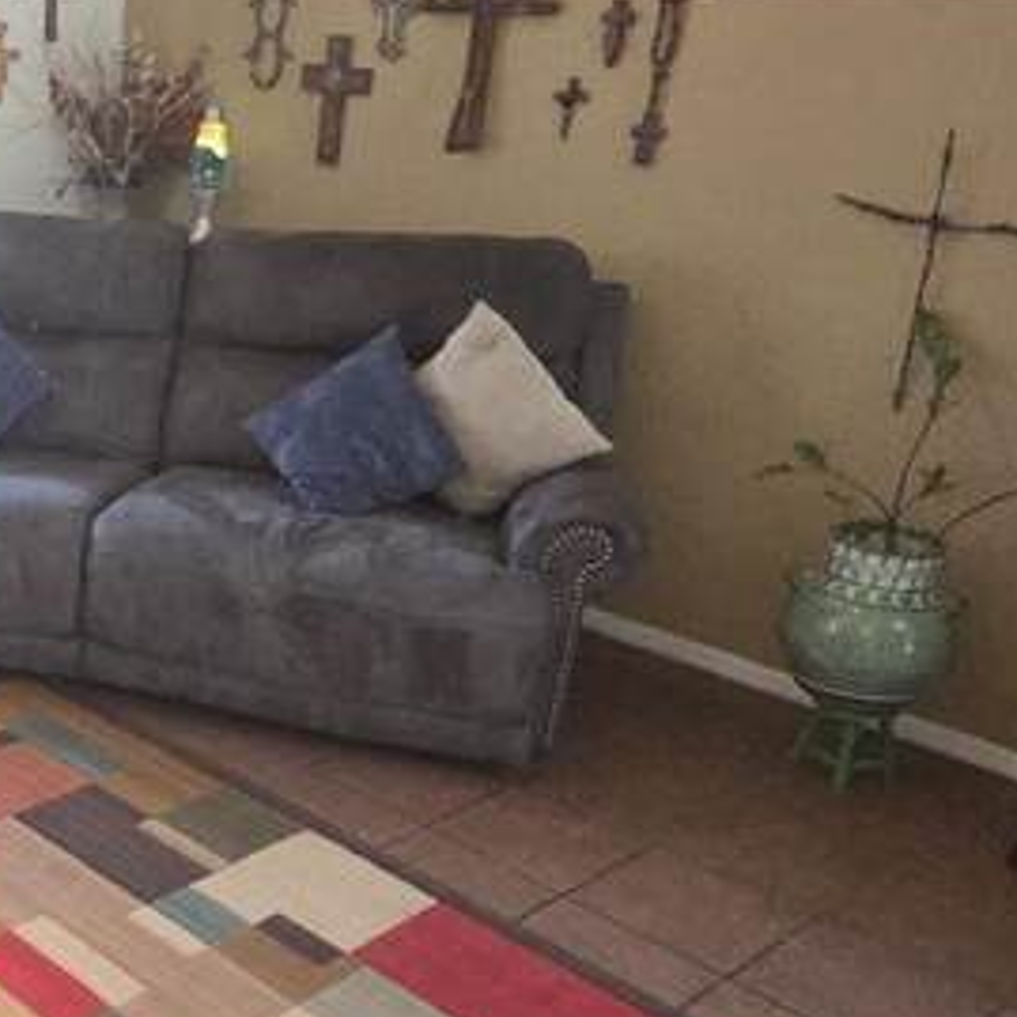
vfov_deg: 40.8
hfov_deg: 34.4
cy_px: 582
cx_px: -144
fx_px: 1363
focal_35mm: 41
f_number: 2.2
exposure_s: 1/60
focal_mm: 2.2
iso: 320
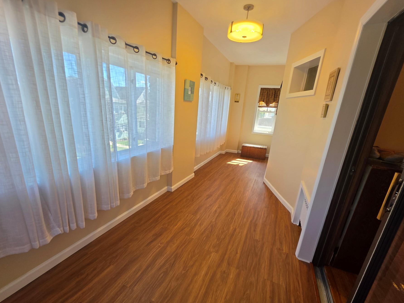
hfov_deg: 98.1
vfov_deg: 81.3
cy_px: 171
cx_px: 192
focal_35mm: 15
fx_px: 175
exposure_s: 1/120
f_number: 1.9
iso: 25
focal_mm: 2.2
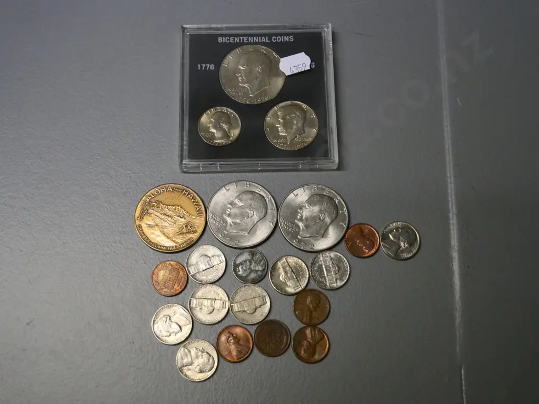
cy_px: 202
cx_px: 270
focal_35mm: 44
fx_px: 685
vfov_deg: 32.9
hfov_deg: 42.9
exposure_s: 1/640
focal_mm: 22
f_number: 4.2
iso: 3200
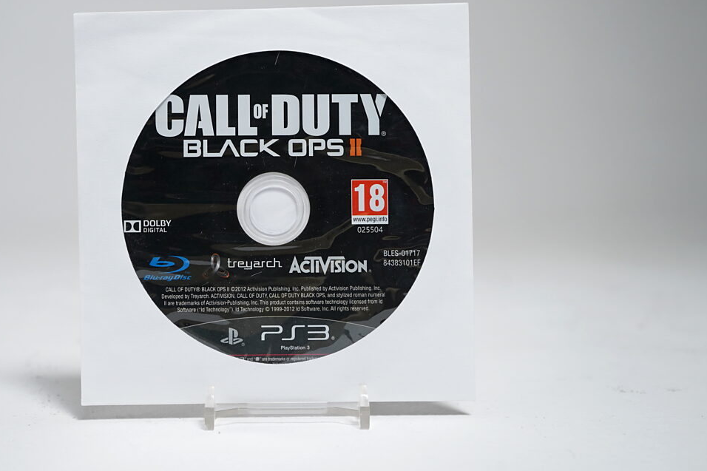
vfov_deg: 25.0
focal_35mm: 54
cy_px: 193
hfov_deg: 36.7
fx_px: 1060
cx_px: 280
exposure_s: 1/60
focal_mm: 43
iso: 1000
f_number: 5.6
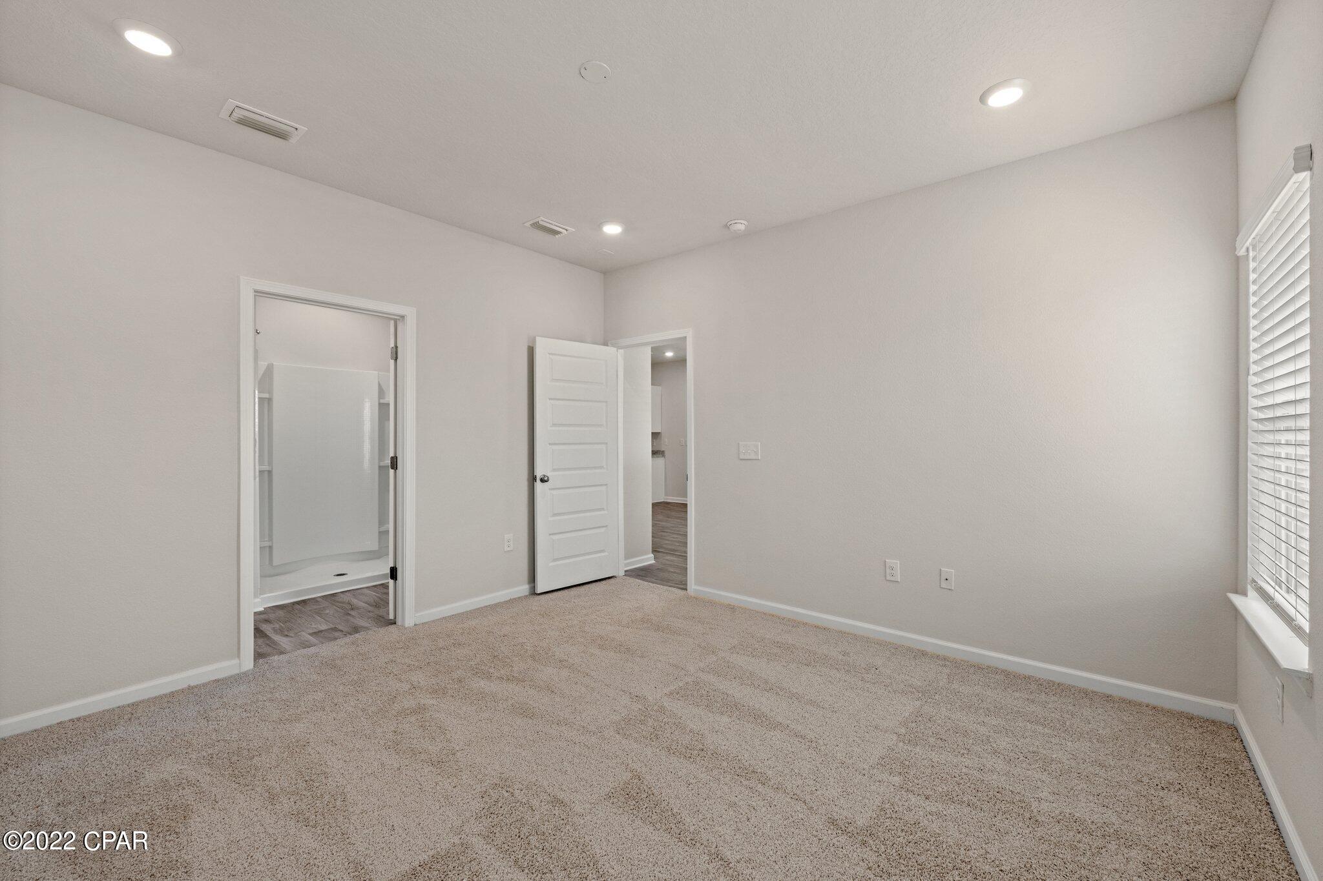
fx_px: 514
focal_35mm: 14
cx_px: 662
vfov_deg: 81.2
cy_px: 440
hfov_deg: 104.3
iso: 500
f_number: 10
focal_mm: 14
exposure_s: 1/10
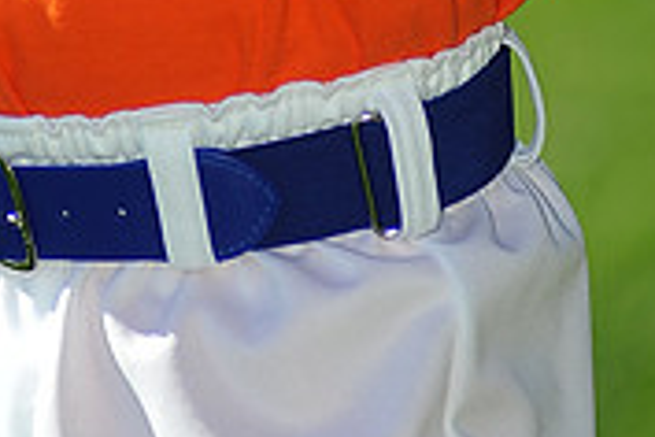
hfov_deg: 3.5
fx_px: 10734
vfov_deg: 2.3
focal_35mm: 590
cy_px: -552
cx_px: 266
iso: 200
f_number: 4
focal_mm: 180
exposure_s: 1/2000
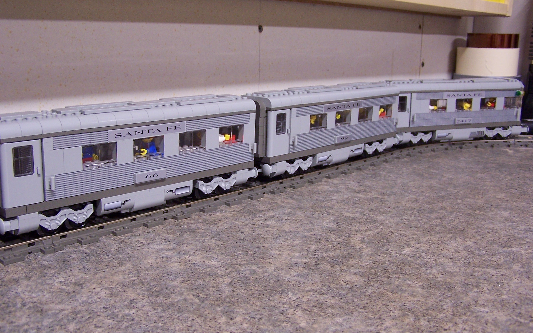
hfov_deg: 48.2
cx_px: 268
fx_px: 596
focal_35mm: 41
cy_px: 169
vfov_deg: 31.2
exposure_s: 1/8
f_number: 2.8
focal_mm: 6.3
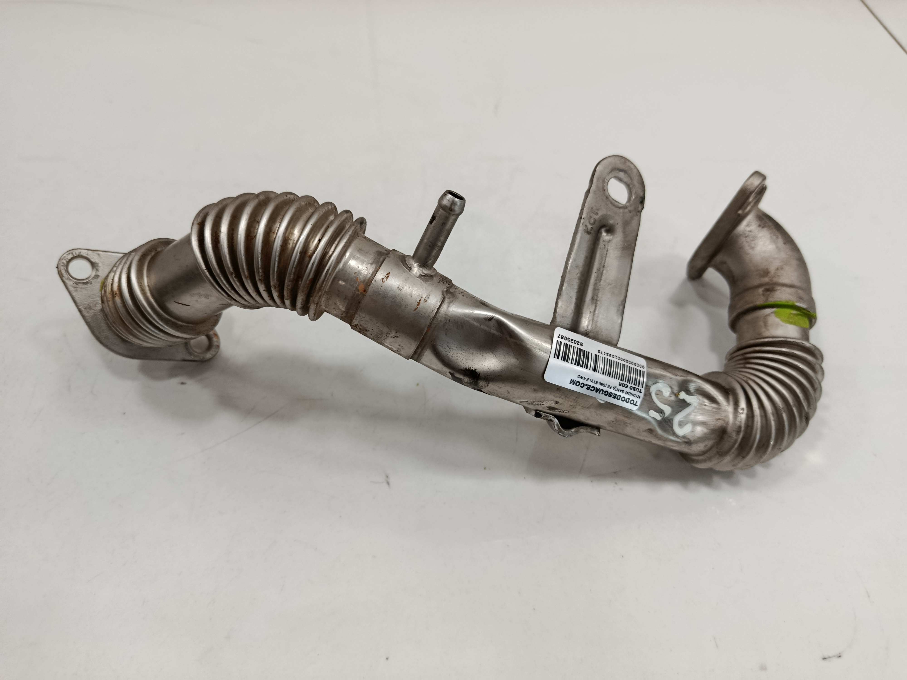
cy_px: 340
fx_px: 629
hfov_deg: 71.6
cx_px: 454
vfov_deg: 56.8
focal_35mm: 24
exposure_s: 1/100
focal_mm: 5.24
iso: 820
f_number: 1.7
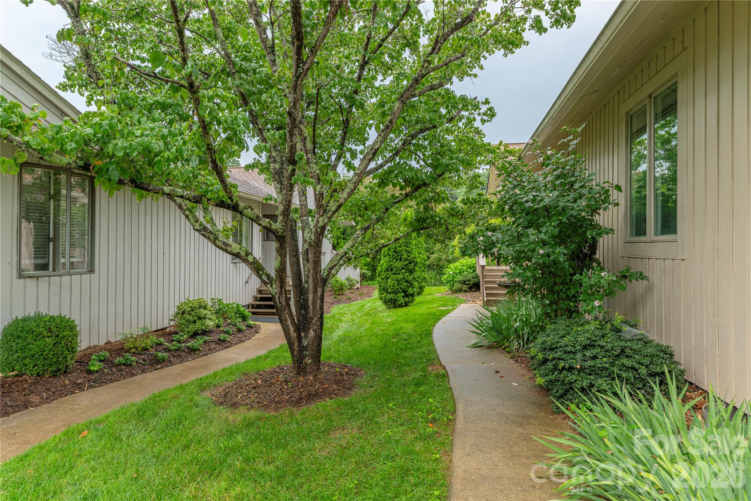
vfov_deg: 61.9
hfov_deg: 84.0
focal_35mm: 20
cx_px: 376
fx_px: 417
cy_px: 250
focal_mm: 20
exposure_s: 1/400
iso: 320
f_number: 8
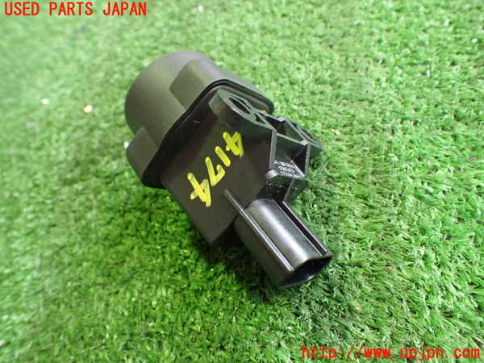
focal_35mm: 30
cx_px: 242
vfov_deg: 46.8
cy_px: 182
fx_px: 419
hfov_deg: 60.0
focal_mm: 5.4
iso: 800
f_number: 2.3
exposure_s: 1/40
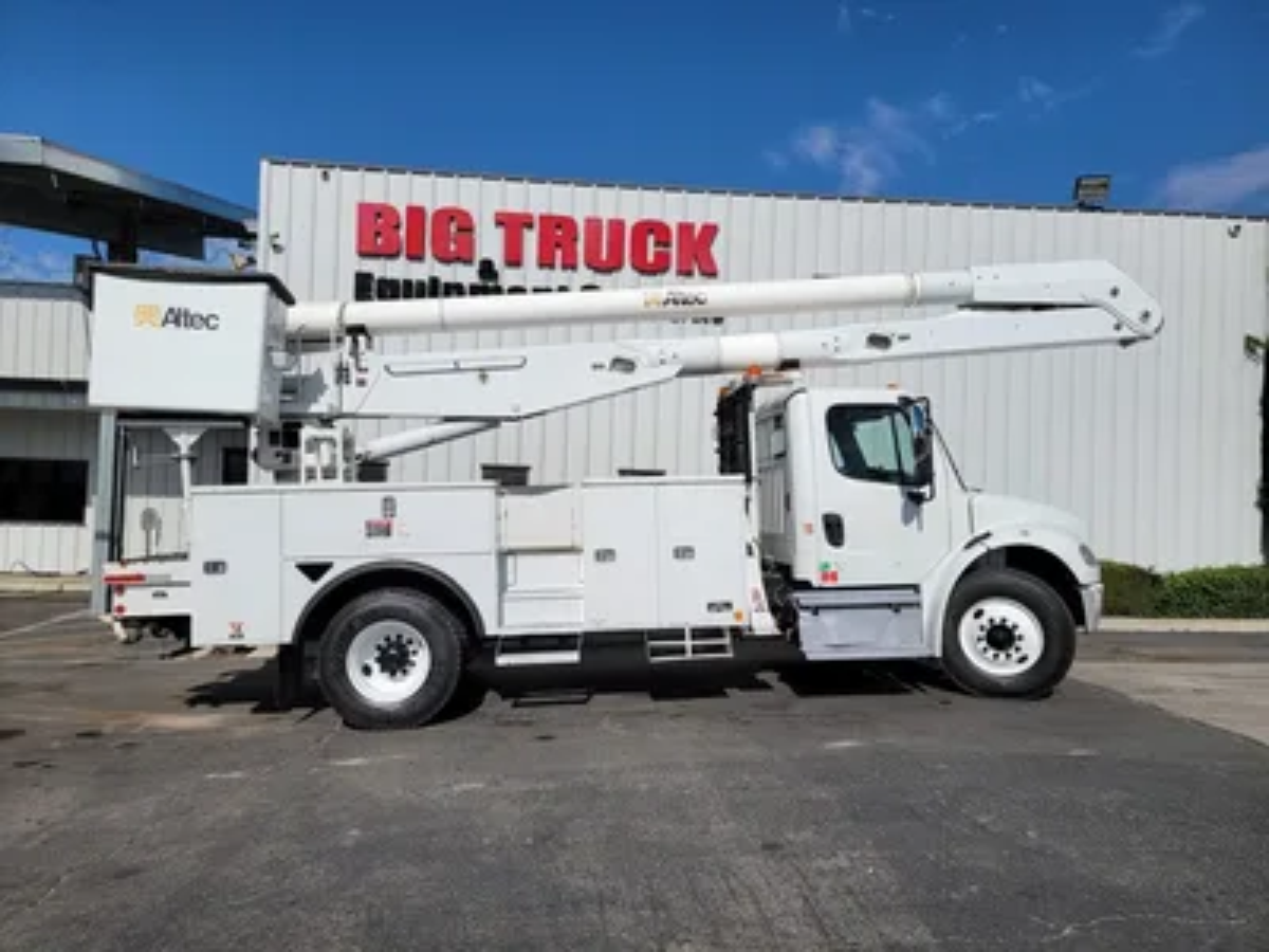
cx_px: 634
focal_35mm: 24
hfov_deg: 71.6
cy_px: 476
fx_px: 880
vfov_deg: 56.8
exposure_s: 1/2204
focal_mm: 6.7
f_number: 1.8
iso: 16
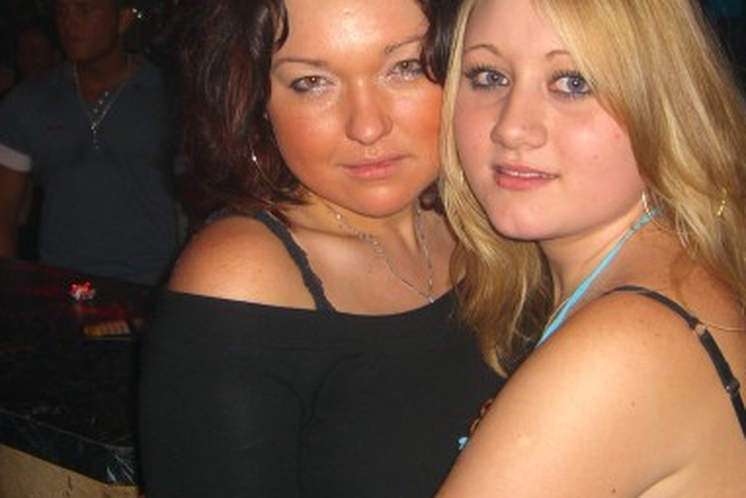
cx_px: 394
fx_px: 1285
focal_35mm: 62
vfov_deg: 21.8
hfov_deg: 32.4
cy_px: 135
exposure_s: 1/60
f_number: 2.8
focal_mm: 7.9
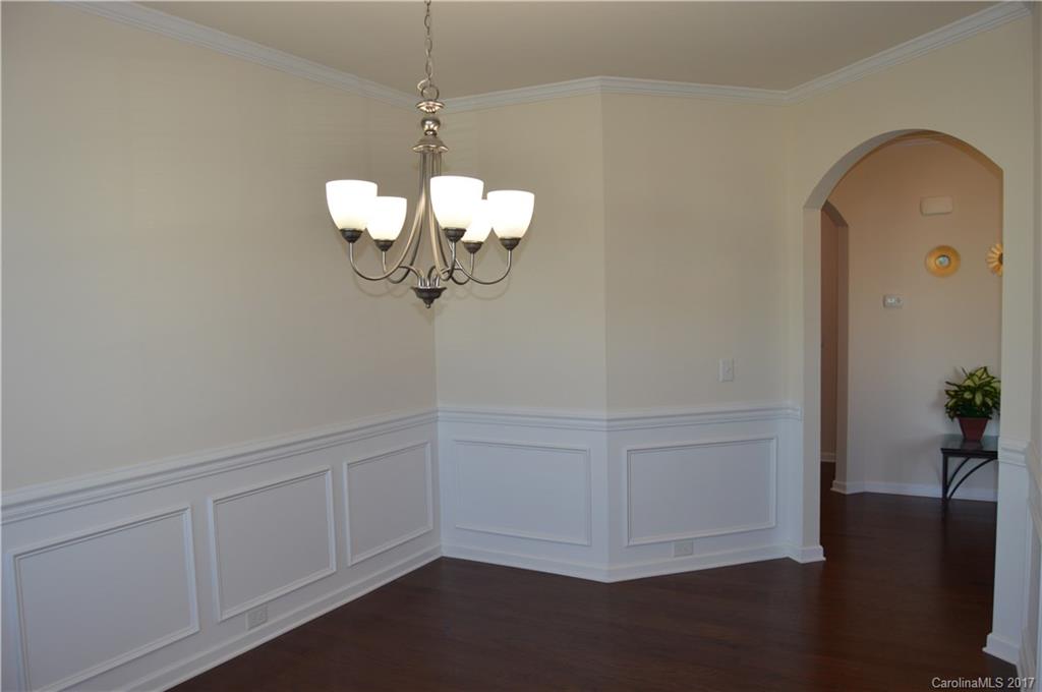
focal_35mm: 27
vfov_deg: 47.8
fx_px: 781
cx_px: 521
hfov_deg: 67.4
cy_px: 346
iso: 320
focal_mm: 18
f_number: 4
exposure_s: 1/125
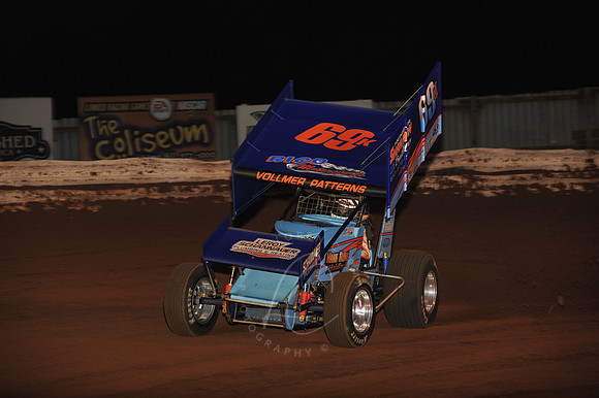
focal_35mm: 155
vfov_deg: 8.8
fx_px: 2577
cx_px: 300
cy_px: 199
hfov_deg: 13.3
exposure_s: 1/320
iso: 800
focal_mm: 155
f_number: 6.3
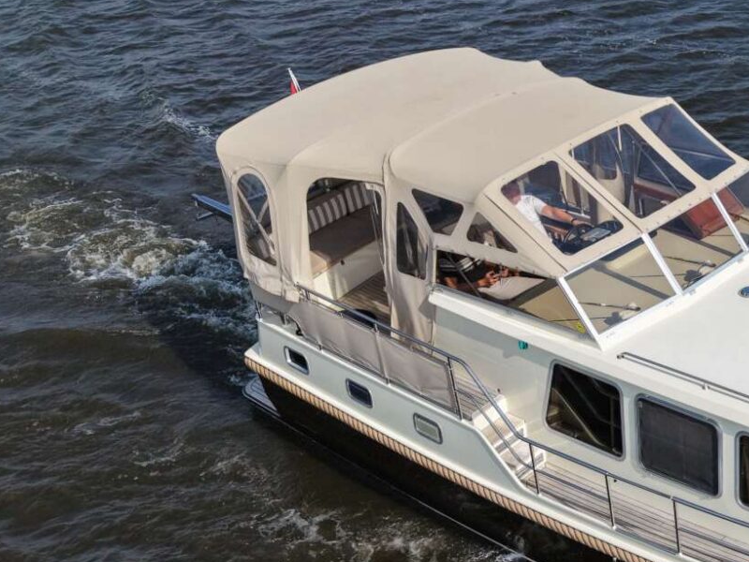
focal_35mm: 60
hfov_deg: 28.3
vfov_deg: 24.3
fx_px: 1298
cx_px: 885
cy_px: 362
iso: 210
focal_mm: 8.67
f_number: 1.8
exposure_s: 1/6000
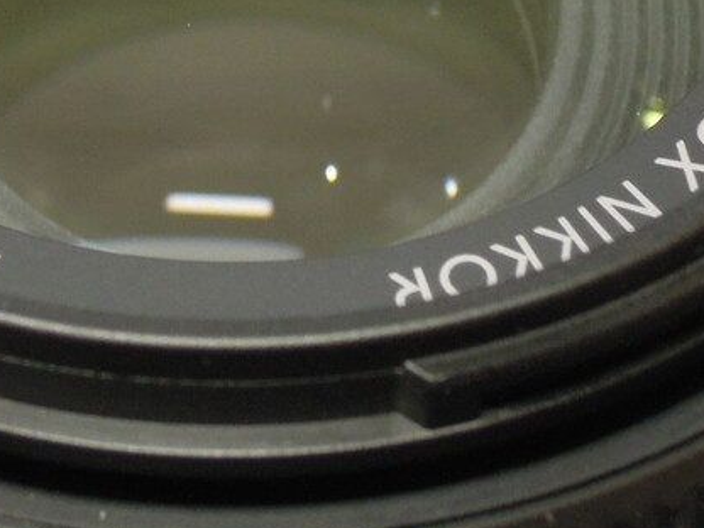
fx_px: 3640
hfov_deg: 11.0
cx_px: 181
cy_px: -203
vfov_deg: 8.2
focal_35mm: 179
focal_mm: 11.1
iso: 400
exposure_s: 1/30
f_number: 4.2
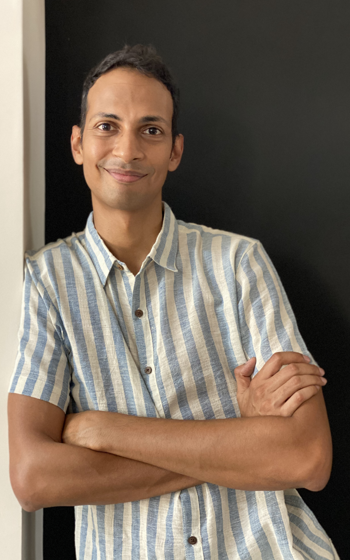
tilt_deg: +3.5
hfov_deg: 23.1
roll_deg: +0.9
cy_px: 281
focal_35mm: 56
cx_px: 149
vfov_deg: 36.3
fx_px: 855
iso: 320
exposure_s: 1/25
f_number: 2
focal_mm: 6
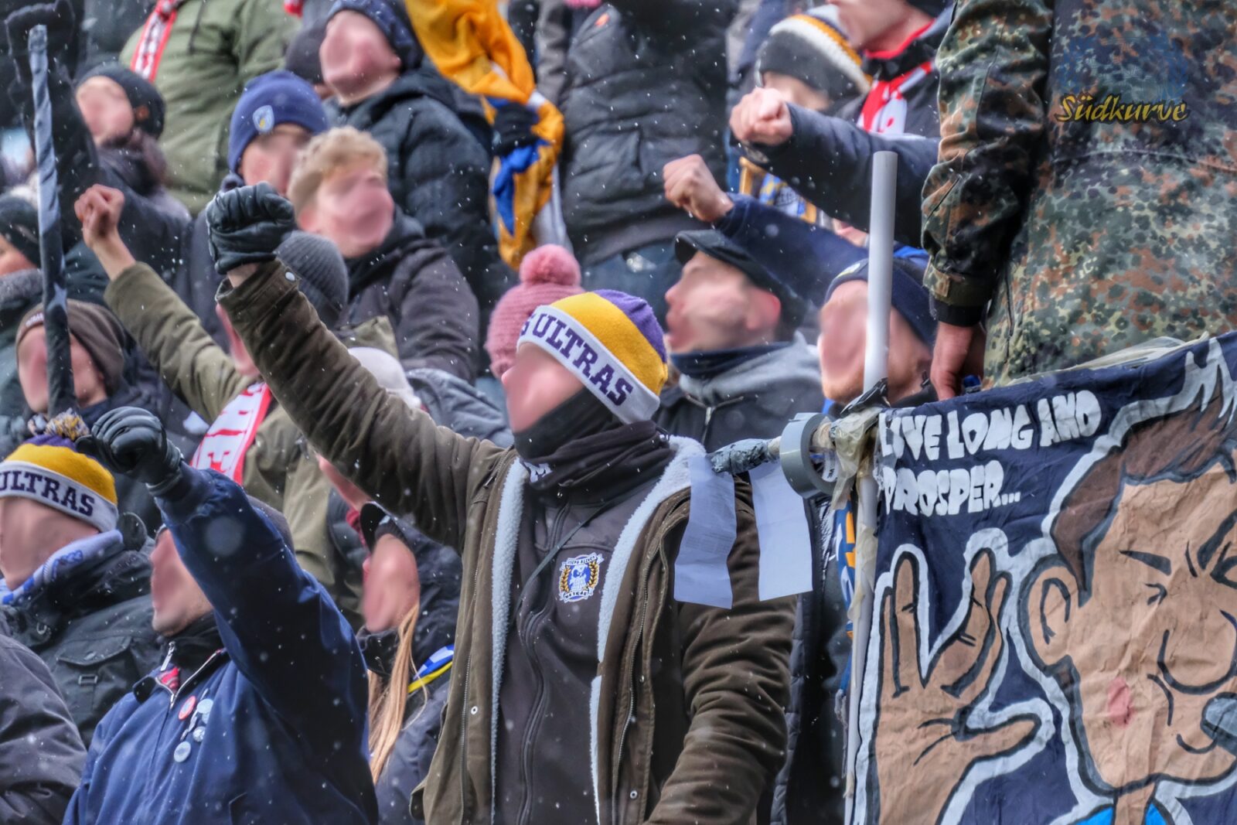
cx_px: 618
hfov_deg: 9.2
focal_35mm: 223
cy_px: 412
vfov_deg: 6.2
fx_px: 7663
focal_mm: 148.6
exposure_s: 1/180
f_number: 5.6
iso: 6400
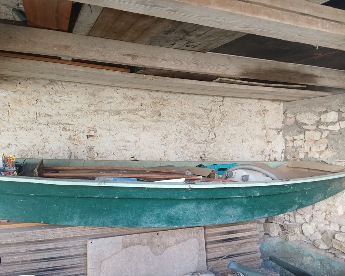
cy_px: 142
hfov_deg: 62.1
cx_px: 157
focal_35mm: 28
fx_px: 286
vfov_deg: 51.5
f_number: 1.8
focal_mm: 3.98
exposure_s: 1/50
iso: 50
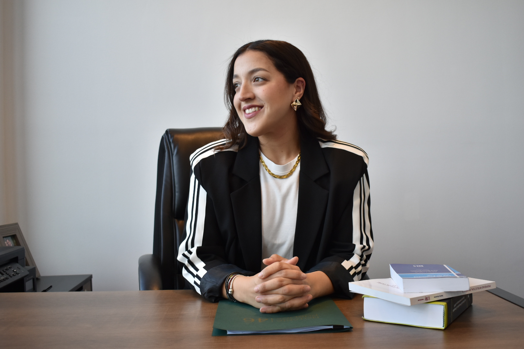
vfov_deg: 35.5
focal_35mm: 38
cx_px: 262
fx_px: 546
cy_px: 174
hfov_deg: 51.3
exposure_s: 1/80
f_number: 4.5
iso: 400
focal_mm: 25
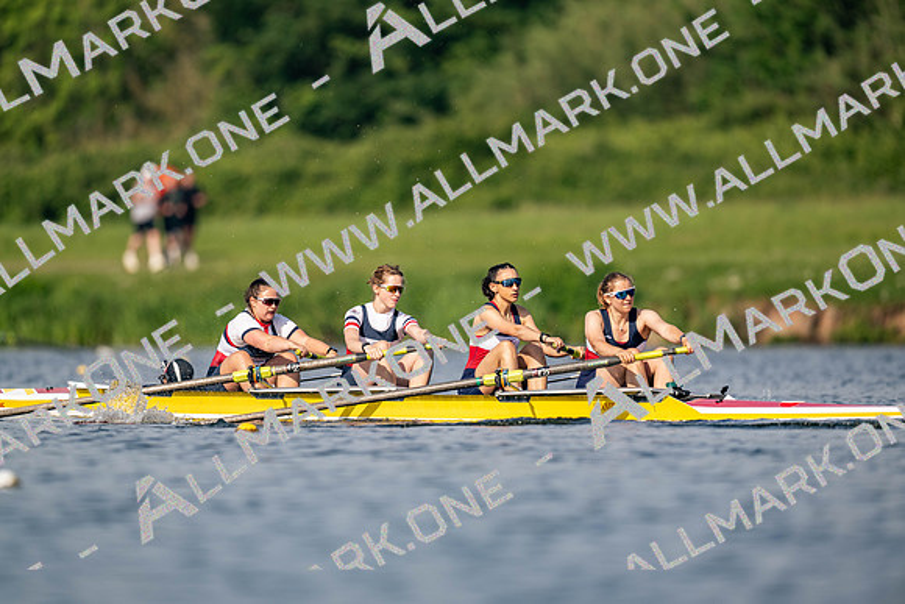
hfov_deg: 3.4
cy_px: 302
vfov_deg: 2.3
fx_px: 15086
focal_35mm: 600
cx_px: 452
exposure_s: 1/2500
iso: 220
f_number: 4
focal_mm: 600
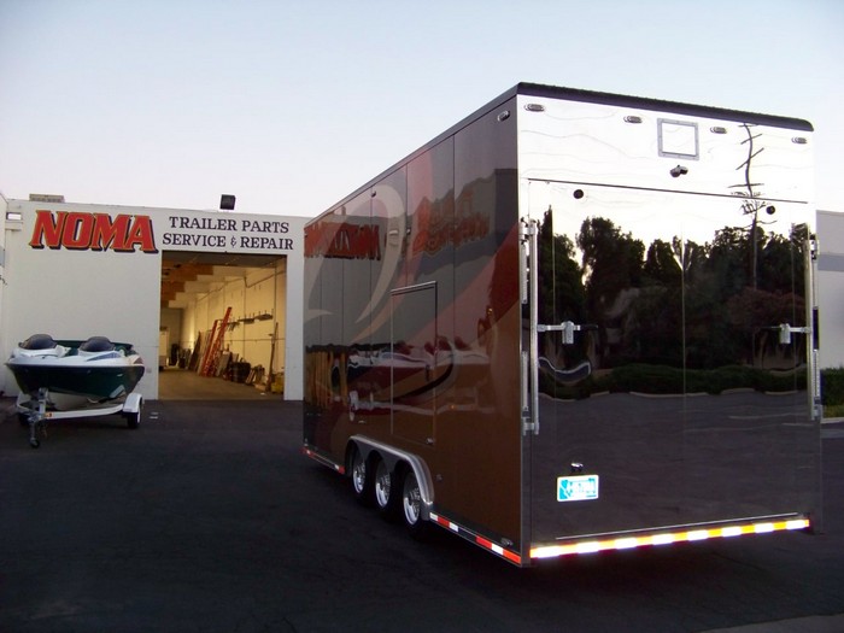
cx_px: 422
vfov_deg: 39.7
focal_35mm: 36
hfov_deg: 51.4
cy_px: 316
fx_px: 878
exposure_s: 1/30
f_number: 2.8
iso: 200
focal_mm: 5.85
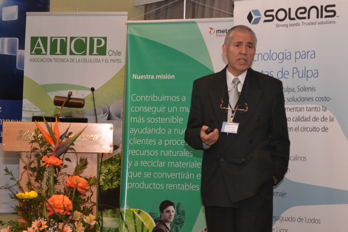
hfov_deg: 28.1
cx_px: 174
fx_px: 696
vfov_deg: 18.9
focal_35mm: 72
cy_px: 116
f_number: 5.6
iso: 3200
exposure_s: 1/60
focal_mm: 48
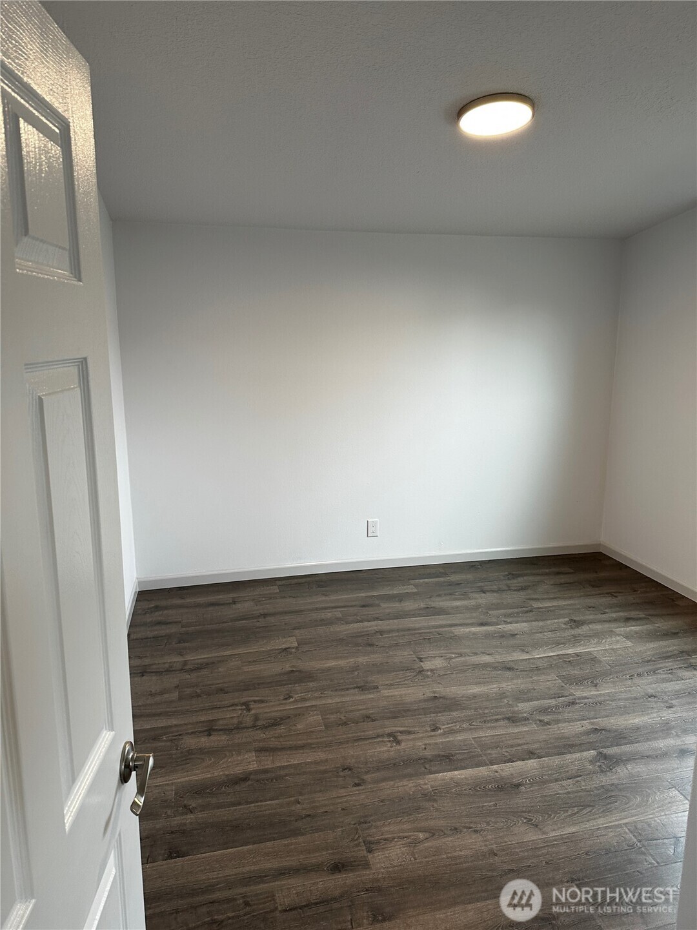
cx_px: 348
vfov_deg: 71.6
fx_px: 644
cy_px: 465
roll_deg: +0.5
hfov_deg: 56.8
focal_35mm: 24
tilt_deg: -10.9
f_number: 1.78
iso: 160
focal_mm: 6.86
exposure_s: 1/120
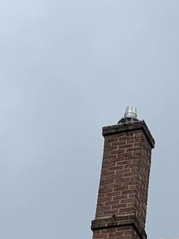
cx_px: 128
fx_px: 1000
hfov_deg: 10.2
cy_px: 192
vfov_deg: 13.5
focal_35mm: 145
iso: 25
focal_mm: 4.25
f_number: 1.8
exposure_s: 1/2421
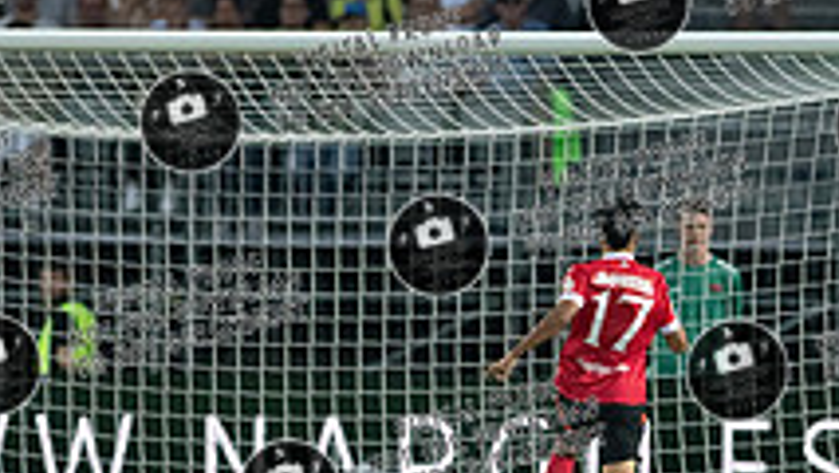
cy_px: 531
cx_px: 405
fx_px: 23991
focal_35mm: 1078
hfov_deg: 2.0
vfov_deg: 1.1
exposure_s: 1/1250
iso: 4000
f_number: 3.2
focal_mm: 300
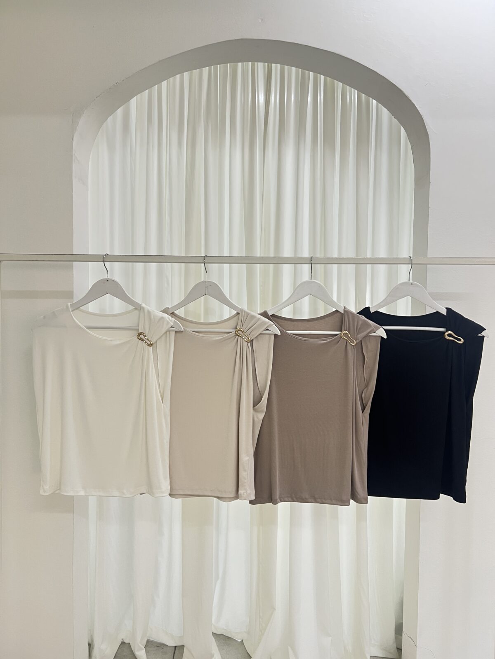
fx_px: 496
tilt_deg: -2.0
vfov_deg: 67.3
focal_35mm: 26
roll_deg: -0.3
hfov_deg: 53.1
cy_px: 330
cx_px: 248
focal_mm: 5.7
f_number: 1.5
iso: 125
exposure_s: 1/50
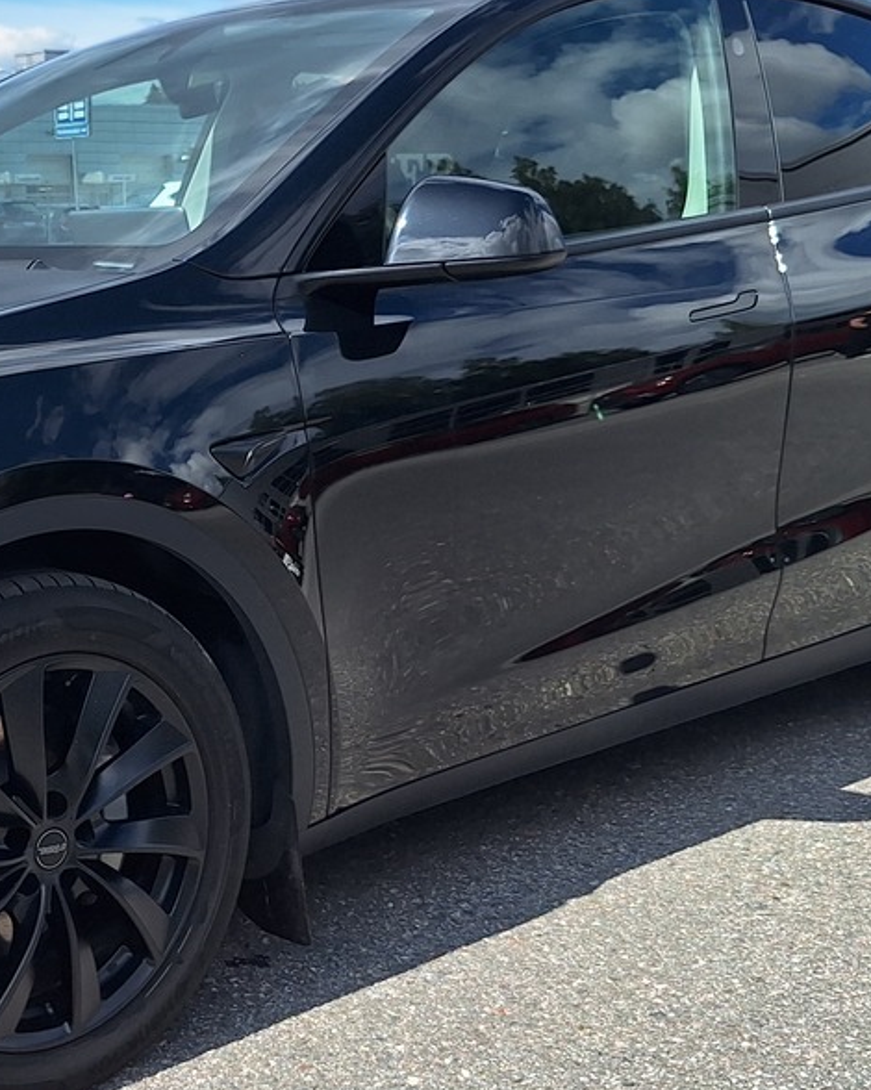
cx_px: 93
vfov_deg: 34.2
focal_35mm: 55
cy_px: 515
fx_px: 1773
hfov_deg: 26.7
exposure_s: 1/3165
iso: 40
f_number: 1.8
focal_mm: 5.54
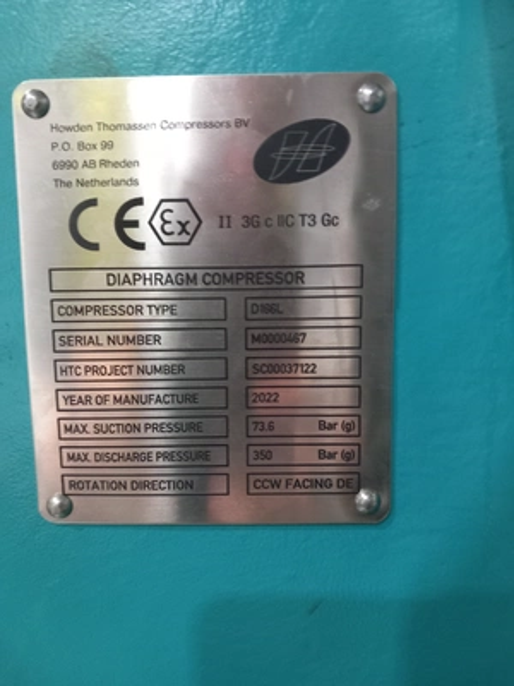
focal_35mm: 27
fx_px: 535
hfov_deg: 51.4
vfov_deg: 65.3
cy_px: 343
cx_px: 257
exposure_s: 1/20
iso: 640
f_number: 1.8
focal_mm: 4
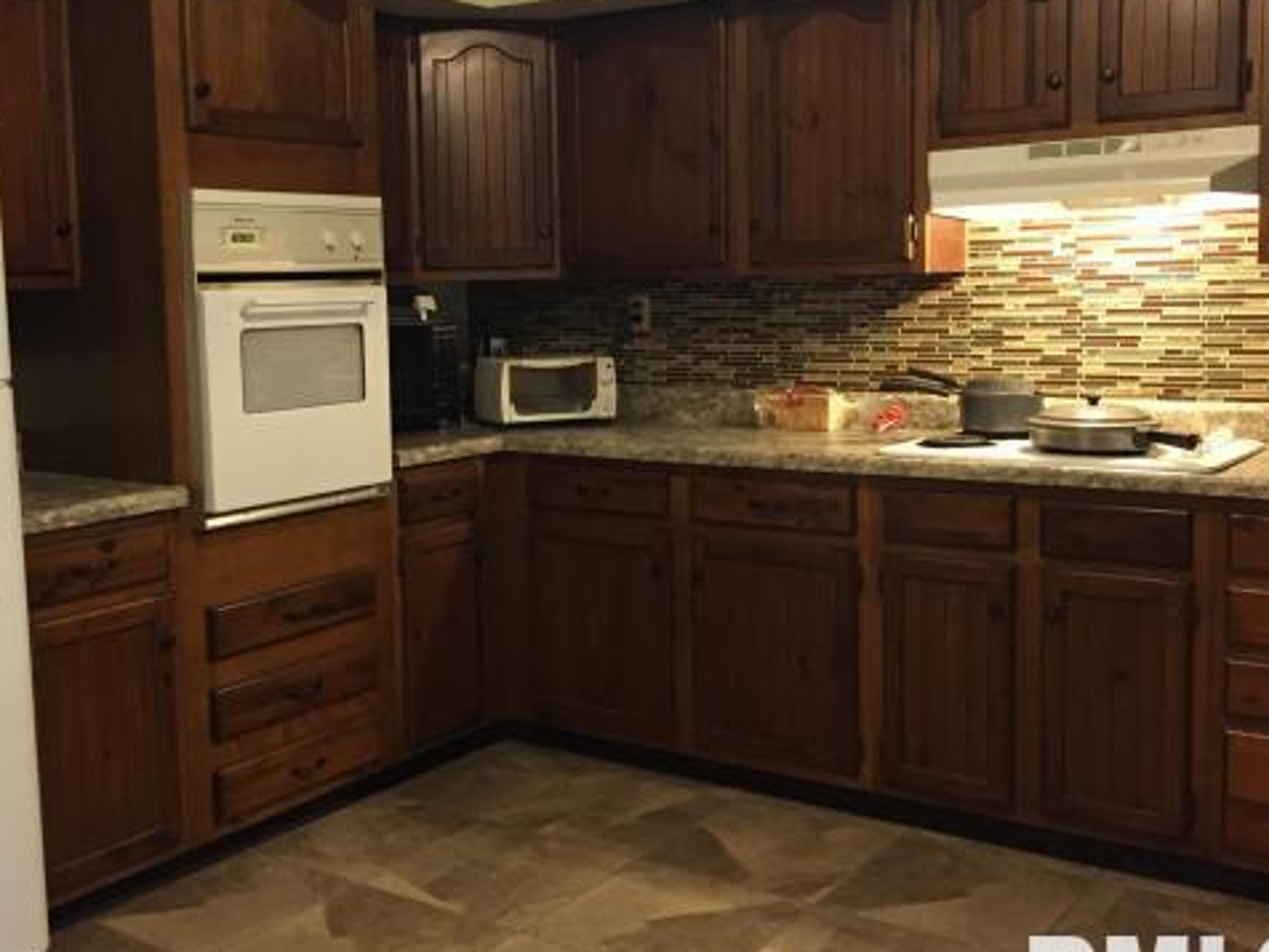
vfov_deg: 36.8
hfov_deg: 47.8
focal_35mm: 39
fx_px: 1430
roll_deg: +1.1
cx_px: 581
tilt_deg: -7.1
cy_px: 432
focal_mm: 4.15
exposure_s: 1/24
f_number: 2.2
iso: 250
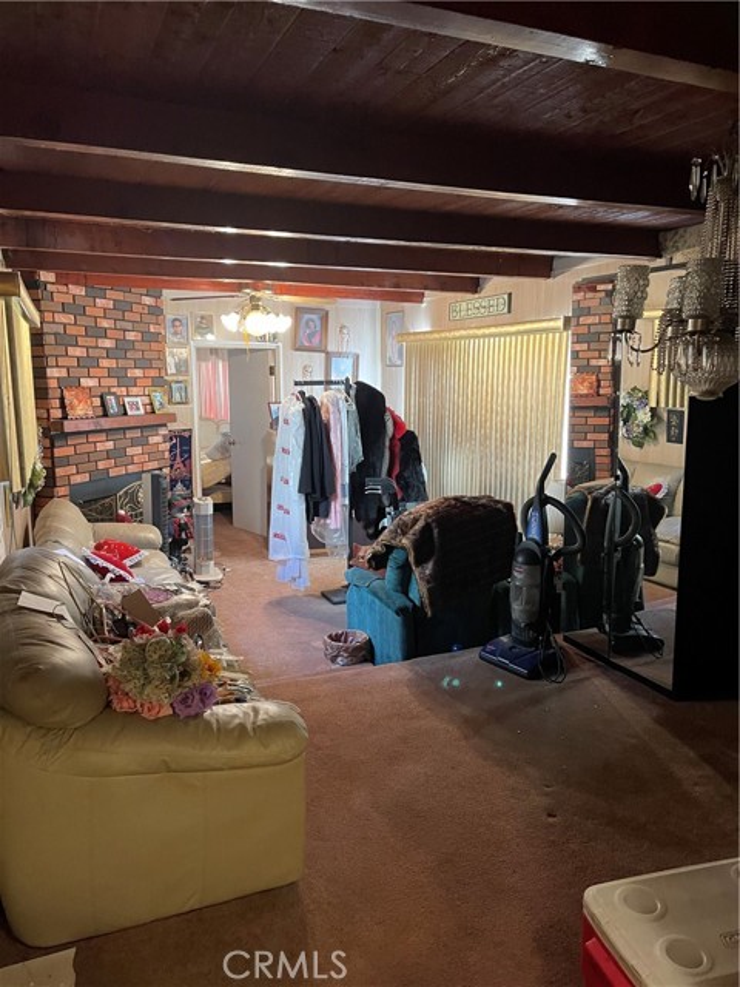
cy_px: 494
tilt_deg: -9.8
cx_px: 370
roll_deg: -0.5
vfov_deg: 67.3
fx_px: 741
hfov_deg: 53.1
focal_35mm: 26
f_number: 1.6
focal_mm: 5.1
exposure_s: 1/40
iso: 400
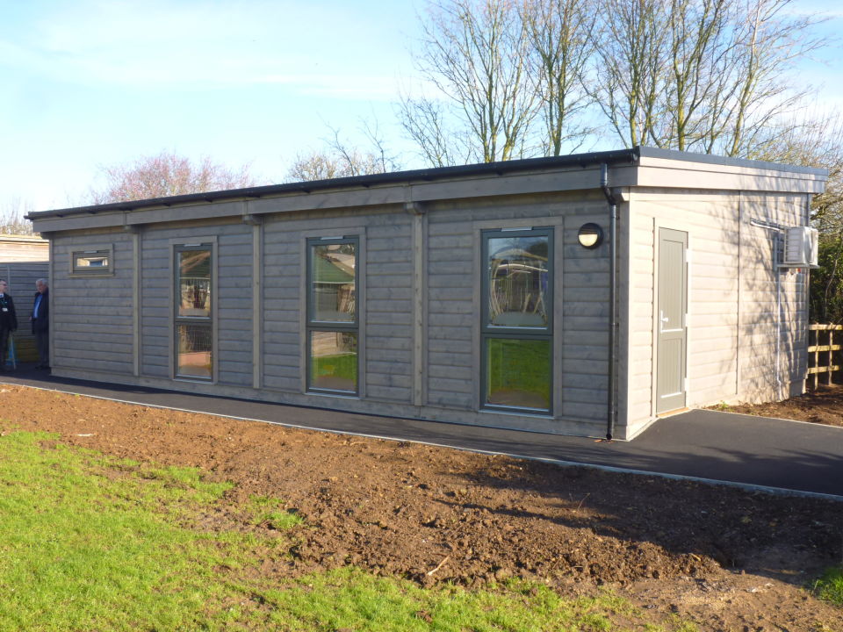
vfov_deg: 39.7
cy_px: 316
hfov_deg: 51.4
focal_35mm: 36
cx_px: 422
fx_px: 877
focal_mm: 6.3
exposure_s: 1/250
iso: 80
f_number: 3.3
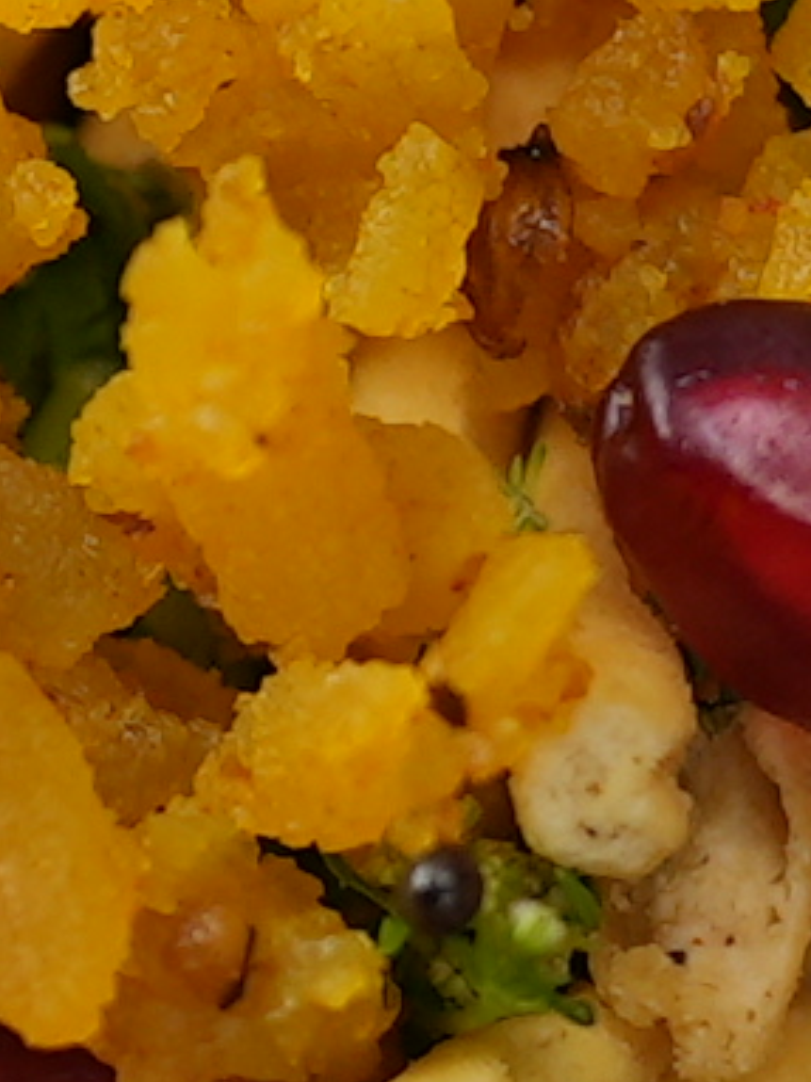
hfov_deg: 3.9
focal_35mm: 373
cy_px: 938
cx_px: -749
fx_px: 11658
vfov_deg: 5.3
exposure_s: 1/250
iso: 250
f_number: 2.2
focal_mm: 35
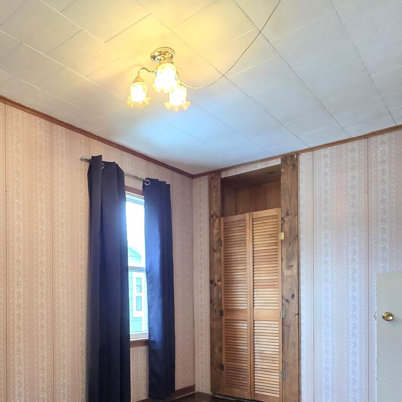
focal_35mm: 27
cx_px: 91
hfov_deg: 55.6
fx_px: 355
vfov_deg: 56.5
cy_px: 297
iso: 250
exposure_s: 1/60
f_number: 2.2
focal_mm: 2.2
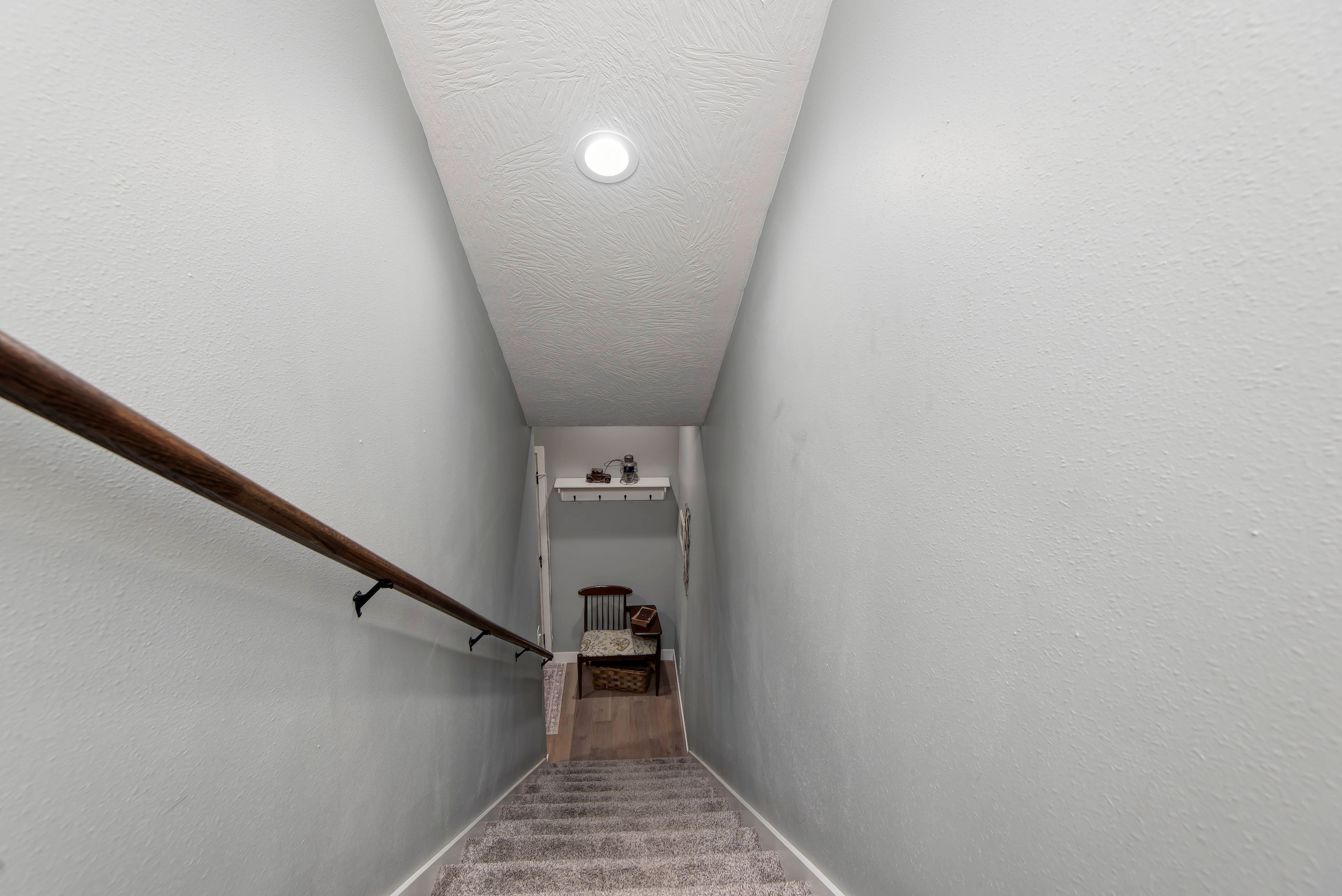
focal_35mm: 16
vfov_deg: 73.8
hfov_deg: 96.7
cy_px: 448
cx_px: 671
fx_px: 597
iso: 200
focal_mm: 16
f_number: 6.7
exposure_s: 1/15
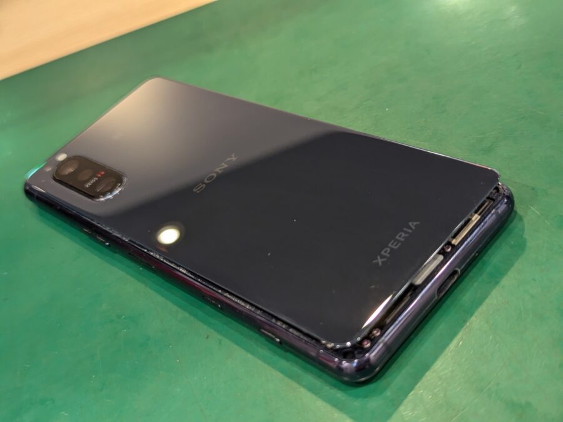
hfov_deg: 39.7
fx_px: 781
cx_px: 282
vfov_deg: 30.3
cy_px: 211
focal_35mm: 48
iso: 203
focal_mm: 6.81
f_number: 1.85
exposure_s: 1/97
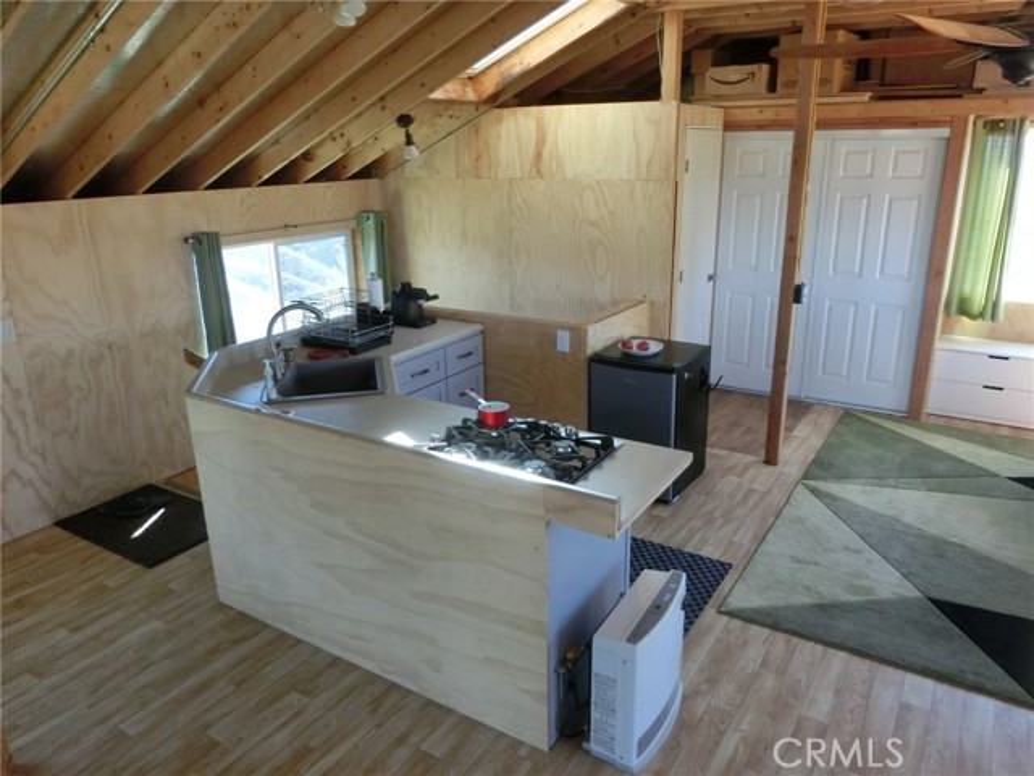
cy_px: 388
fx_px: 747
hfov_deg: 69.4
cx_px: 517
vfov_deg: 54.9
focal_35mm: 25
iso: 400
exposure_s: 1/100
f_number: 3.5
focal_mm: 4.5
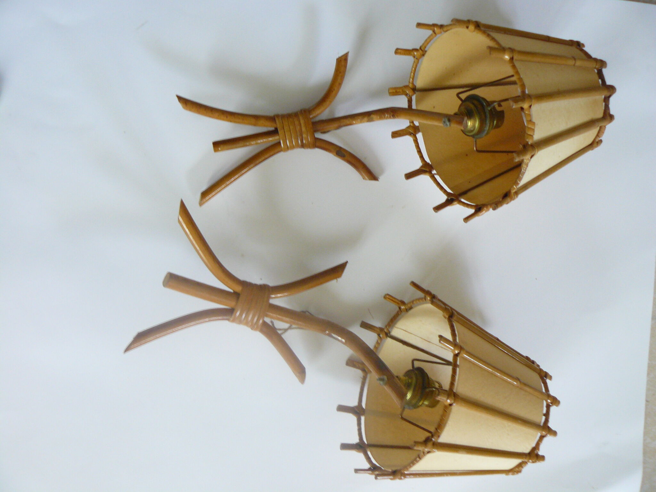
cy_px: 246
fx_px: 682
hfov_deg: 51.4
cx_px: 328
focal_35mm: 36
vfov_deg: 39.7
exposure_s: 1/30
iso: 200
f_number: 2.8
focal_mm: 6
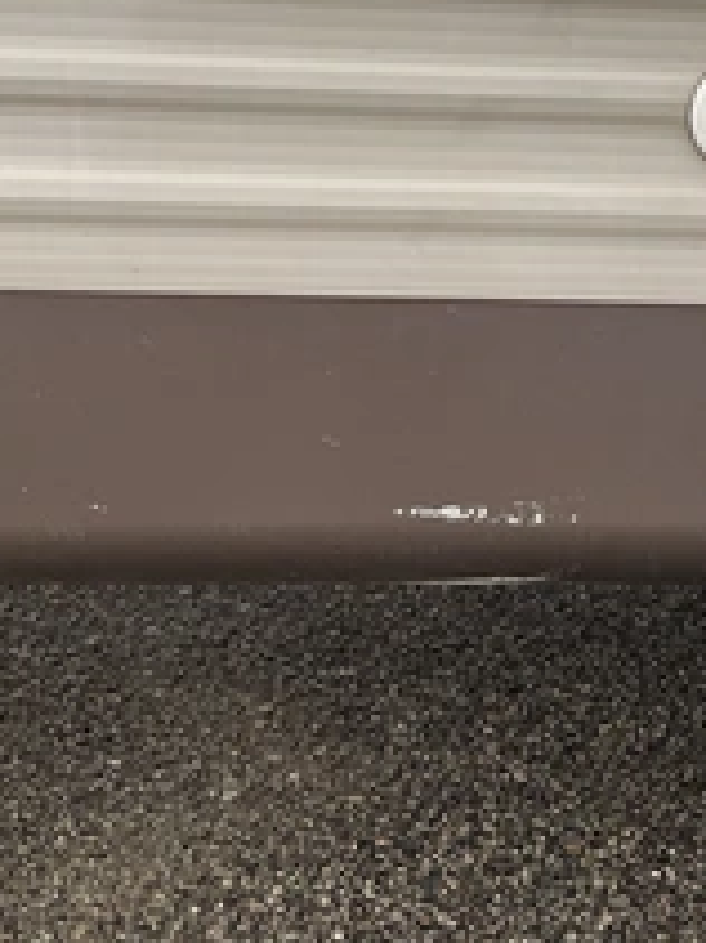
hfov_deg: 26.1
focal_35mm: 55
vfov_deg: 34.5
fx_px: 1497
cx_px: 554
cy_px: 282
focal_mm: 3
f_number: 1.8
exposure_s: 1/300
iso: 25
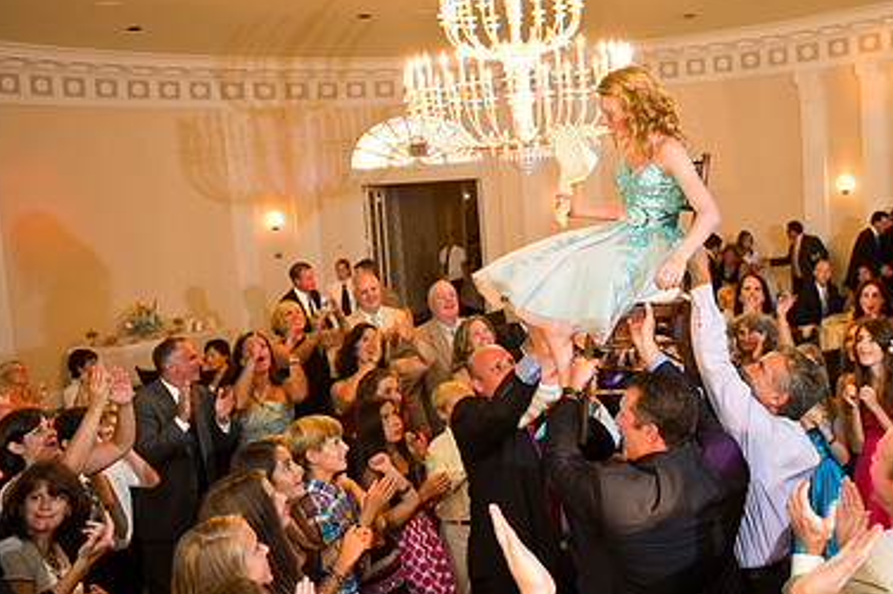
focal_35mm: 37
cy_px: 254
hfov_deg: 51.0
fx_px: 917
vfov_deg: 35.8
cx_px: 594
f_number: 3.2
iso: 1600
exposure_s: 1/125
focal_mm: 24
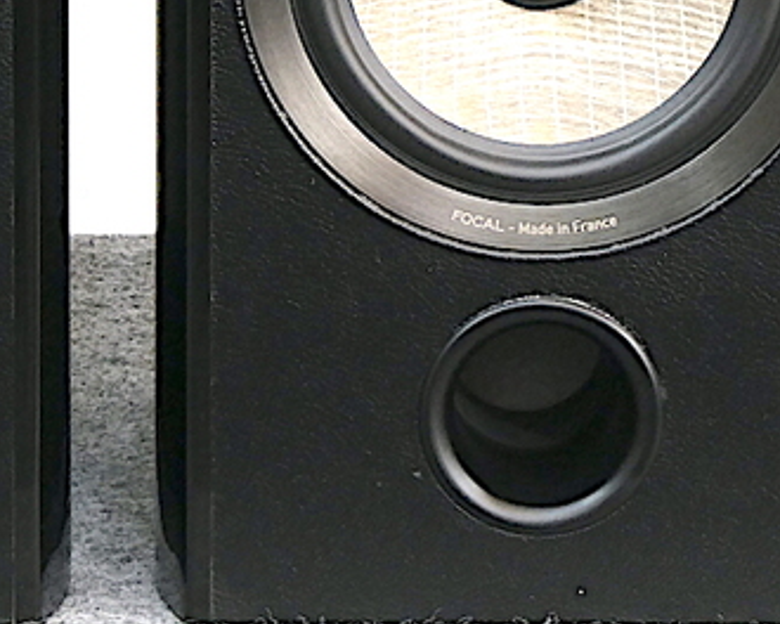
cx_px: 90
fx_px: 7549
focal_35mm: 327
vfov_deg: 4.7
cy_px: -142
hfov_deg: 5.9
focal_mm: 20.6
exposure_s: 1/10
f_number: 5.1
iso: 200
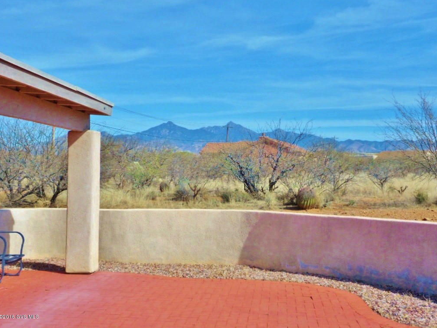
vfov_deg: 27.5
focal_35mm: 53
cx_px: 219
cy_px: 162
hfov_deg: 36.2
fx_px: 669
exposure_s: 1/1000
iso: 80
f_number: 4.3
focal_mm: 8.1
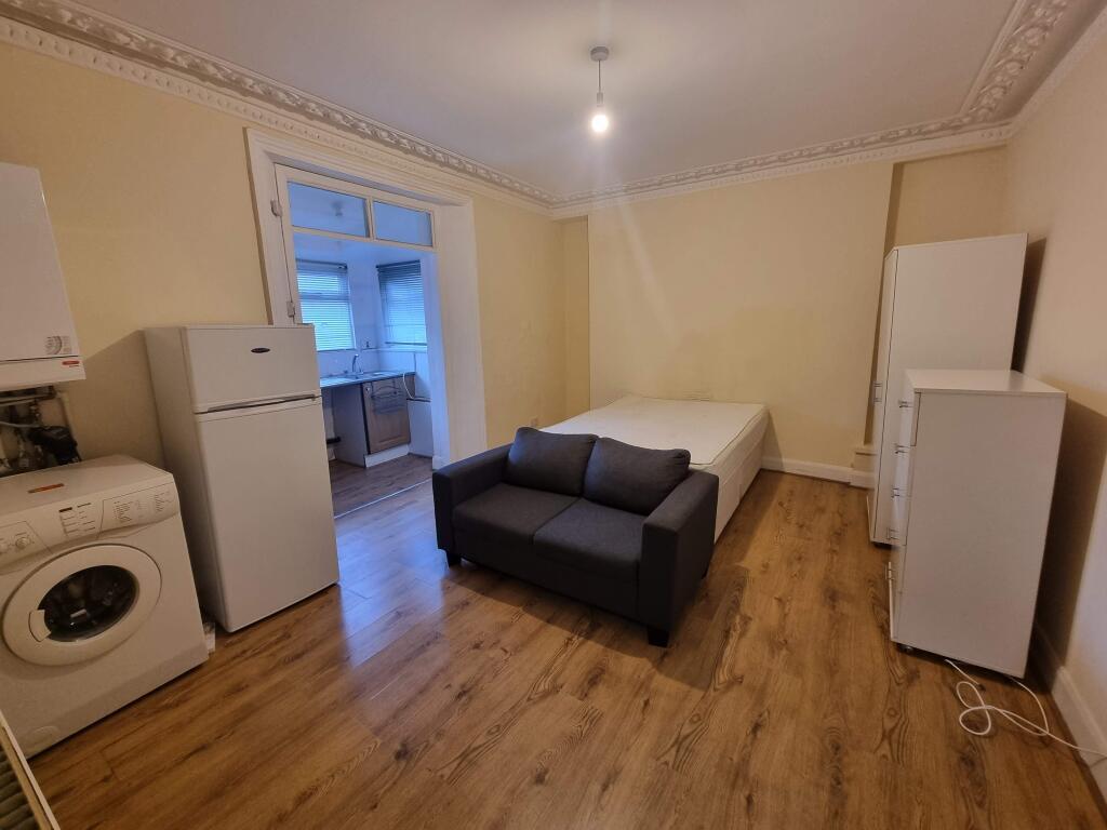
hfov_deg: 106.2
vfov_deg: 89.9
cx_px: 554
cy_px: 415
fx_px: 416
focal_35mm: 13
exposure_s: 1/50
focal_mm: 2.2
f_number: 2.2
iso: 250
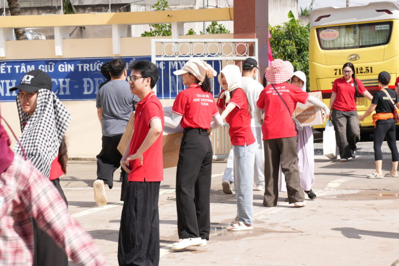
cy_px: 133
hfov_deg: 18.2
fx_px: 1247
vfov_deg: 12.2
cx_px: 200
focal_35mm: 112
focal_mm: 75
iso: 100
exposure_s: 1/125
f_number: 9
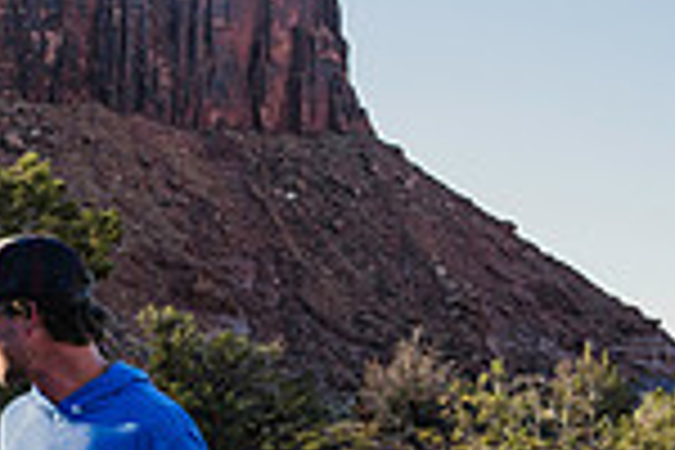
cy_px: 520
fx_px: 2175
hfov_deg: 16.8
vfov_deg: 11.6
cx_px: -153
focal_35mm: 116
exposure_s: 1/250
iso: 100
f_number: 5.6
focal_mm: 30
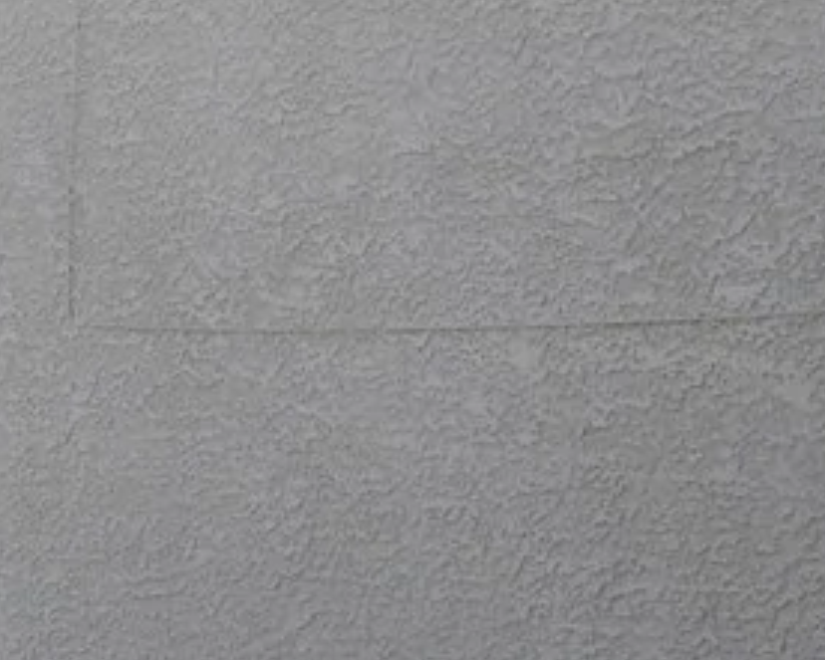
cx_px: -135
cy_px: 182
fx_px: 2296
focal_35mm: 94
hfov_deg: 19.3
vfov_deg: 16.3
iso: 80
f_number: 3.2
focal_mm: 4.6
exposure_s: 1/320
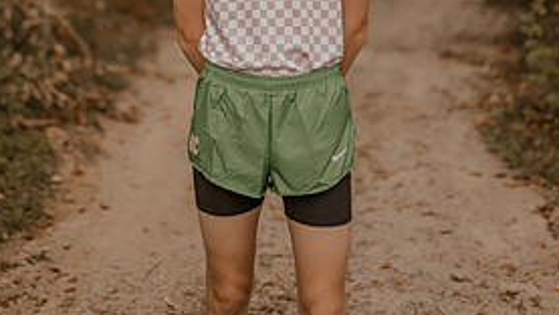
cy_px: -67
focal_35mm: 85
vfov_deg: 13.8
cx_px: 276
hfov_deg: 25.0
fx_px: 1260
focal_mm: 50
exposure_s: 1/1000
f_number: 1.4
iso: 64
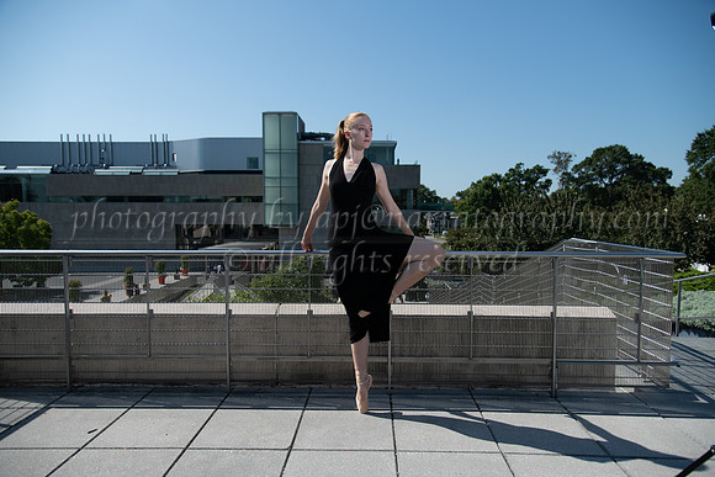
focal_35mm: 24
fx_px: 483
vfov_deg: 52.6
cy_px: 238
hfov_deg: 73.0
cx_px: 358
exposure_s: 1/3200
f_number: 4
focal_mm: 24
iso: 200
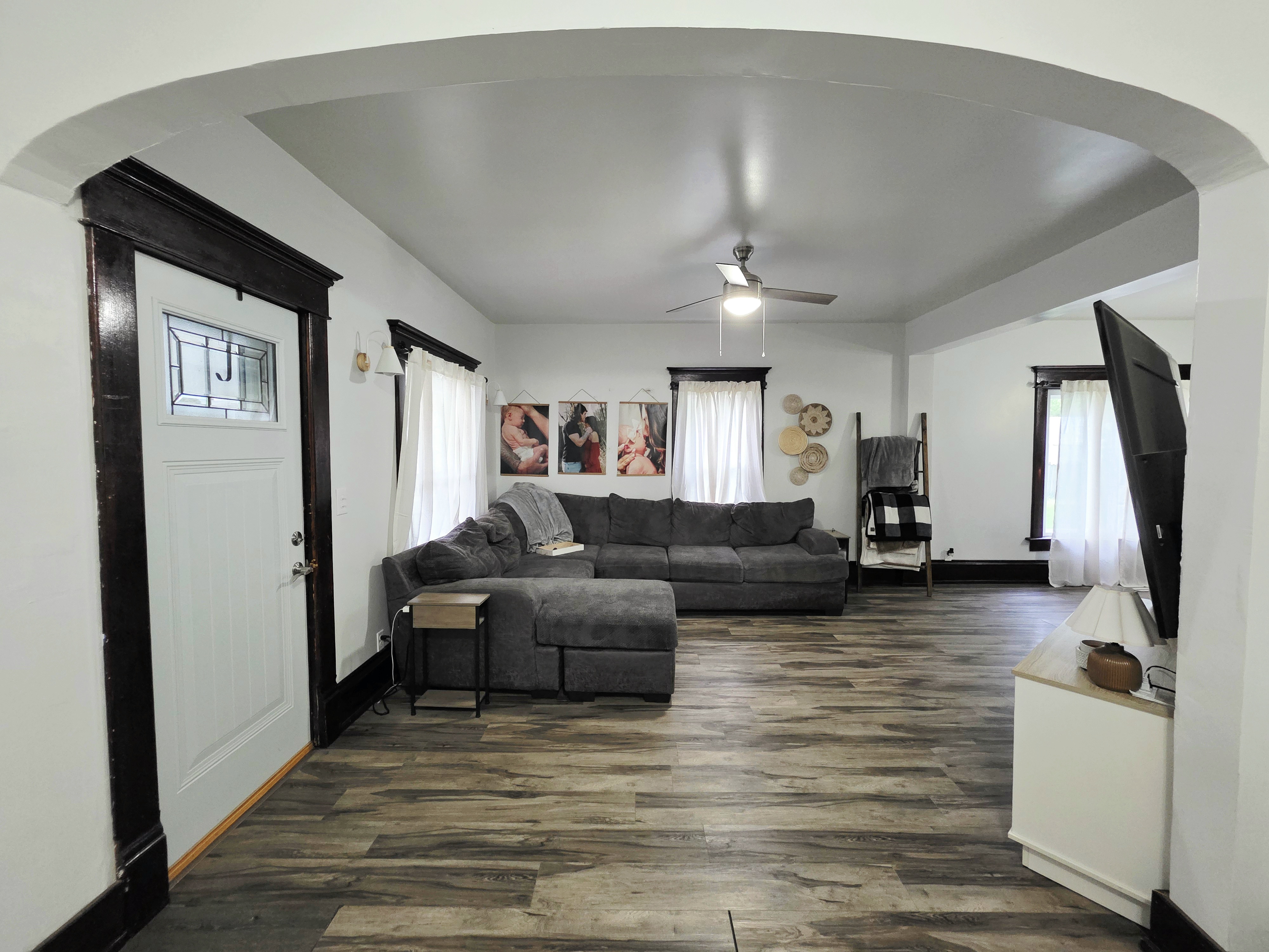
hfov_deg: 106.2
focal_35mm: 13
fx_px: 477
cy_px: 476
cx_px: 634
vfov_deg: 89.9
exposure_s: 1/60.2
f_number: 1.9
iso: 800
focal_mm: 2.2
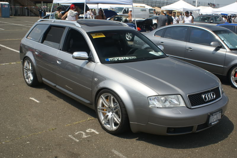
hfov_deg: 49.5
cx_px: 118
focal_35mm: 39
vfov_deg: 34.3
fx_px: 257
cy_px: 79
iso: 100
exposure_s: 1/160
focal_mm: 26
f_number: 9
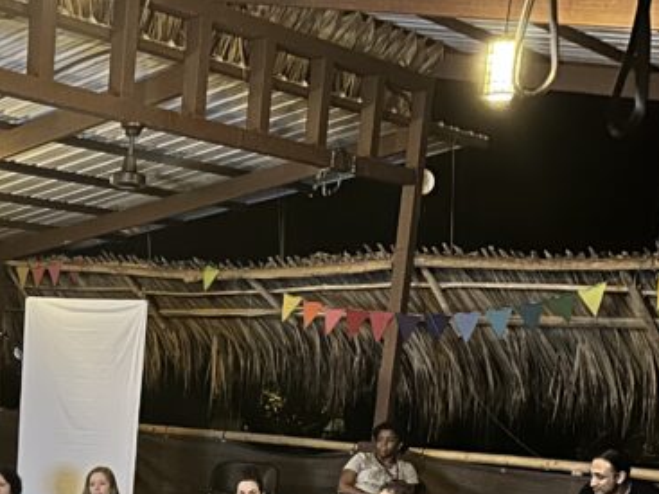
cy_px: 657
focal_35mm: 67
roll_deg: -3.3
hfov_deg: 27.6
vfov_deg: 20.0
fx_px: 1275
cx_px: 25
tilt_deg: -11.7
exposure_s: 1/17
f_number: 1.78
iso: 1600
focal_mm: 6.86
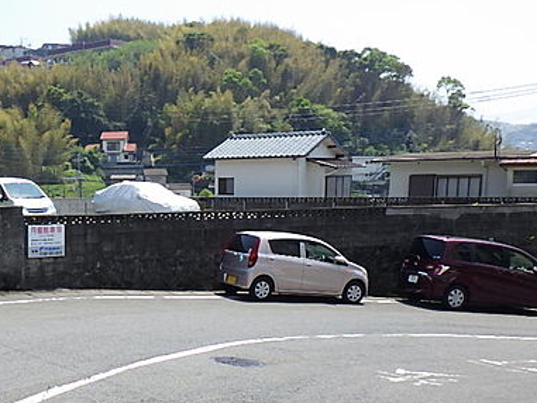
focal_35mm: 47
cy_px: 309
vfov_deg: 30.3
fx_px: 729
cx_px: 118
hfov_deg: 39.1
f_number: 4.2
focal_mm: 5
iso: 125
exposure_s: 1/640
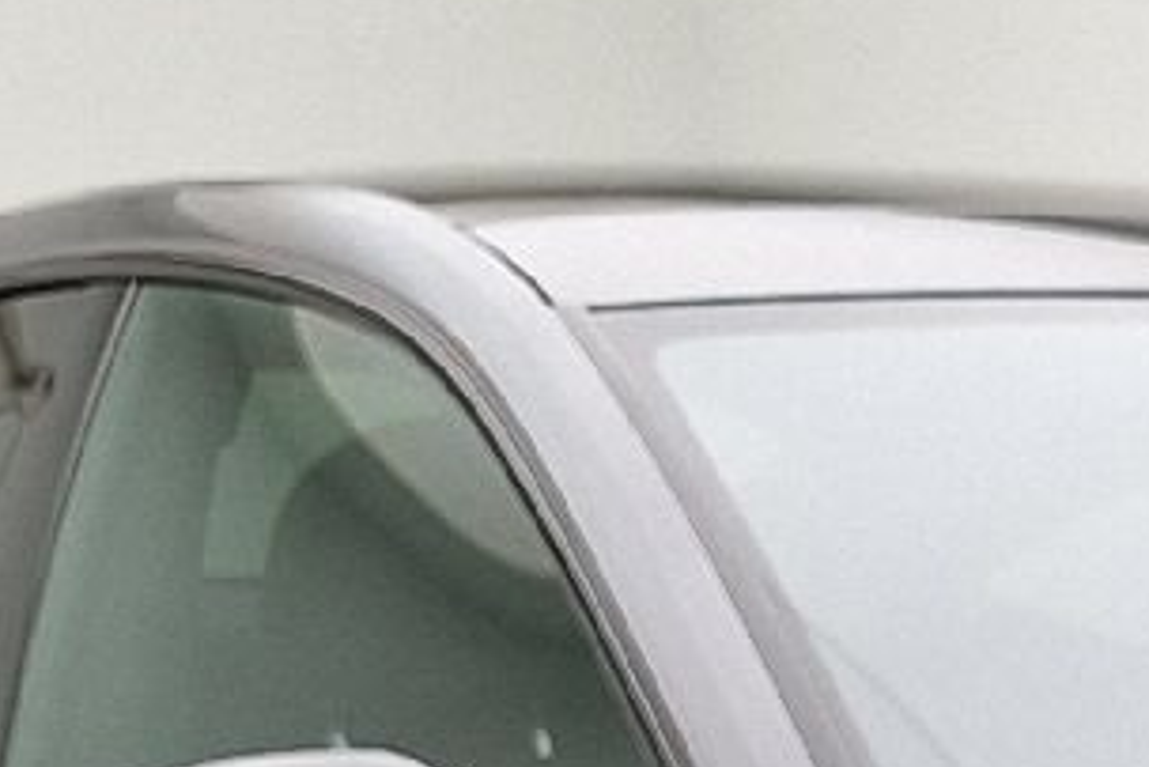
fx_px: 4821
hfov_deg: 12.4
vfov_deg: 8.3
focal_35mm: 151
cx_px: 2079
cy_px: 1878
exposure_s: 1/100
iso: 50
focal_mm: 5.54
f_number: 1.8
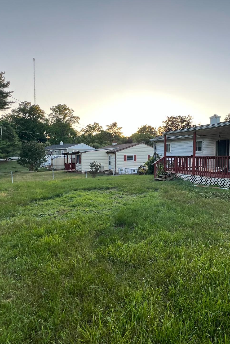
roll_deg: +0.1
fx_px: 182
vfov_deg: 86.8
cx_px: 164
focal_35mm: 19
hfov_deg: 62.0
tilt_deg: -2.7
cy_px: 165
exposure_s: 1/100
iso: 32
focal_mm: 1.57
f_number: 1.8
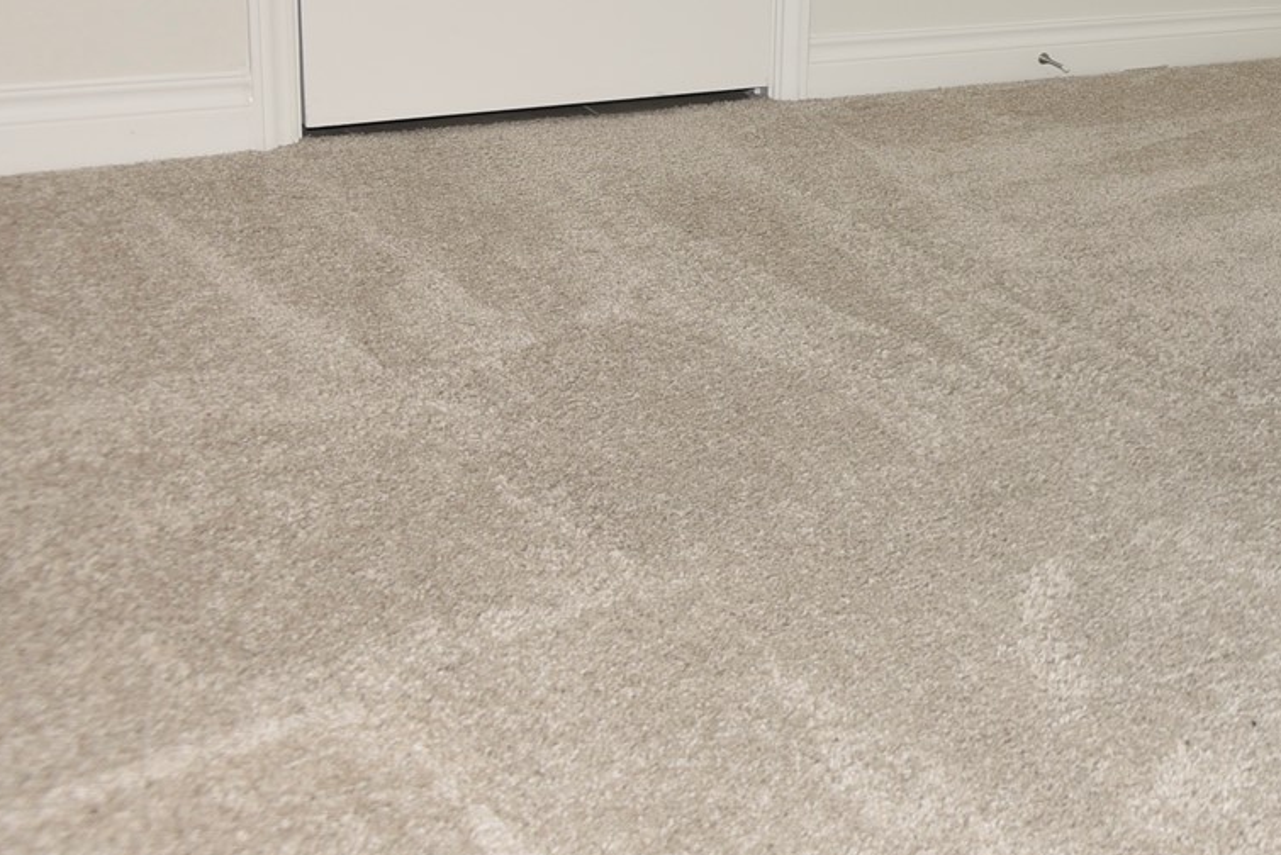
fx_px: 1637
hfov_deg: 32.7
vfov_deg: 28.3
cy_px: 100
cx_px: 1639
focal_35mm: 46
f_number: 4
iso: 100
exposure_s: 1/60
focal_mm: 16
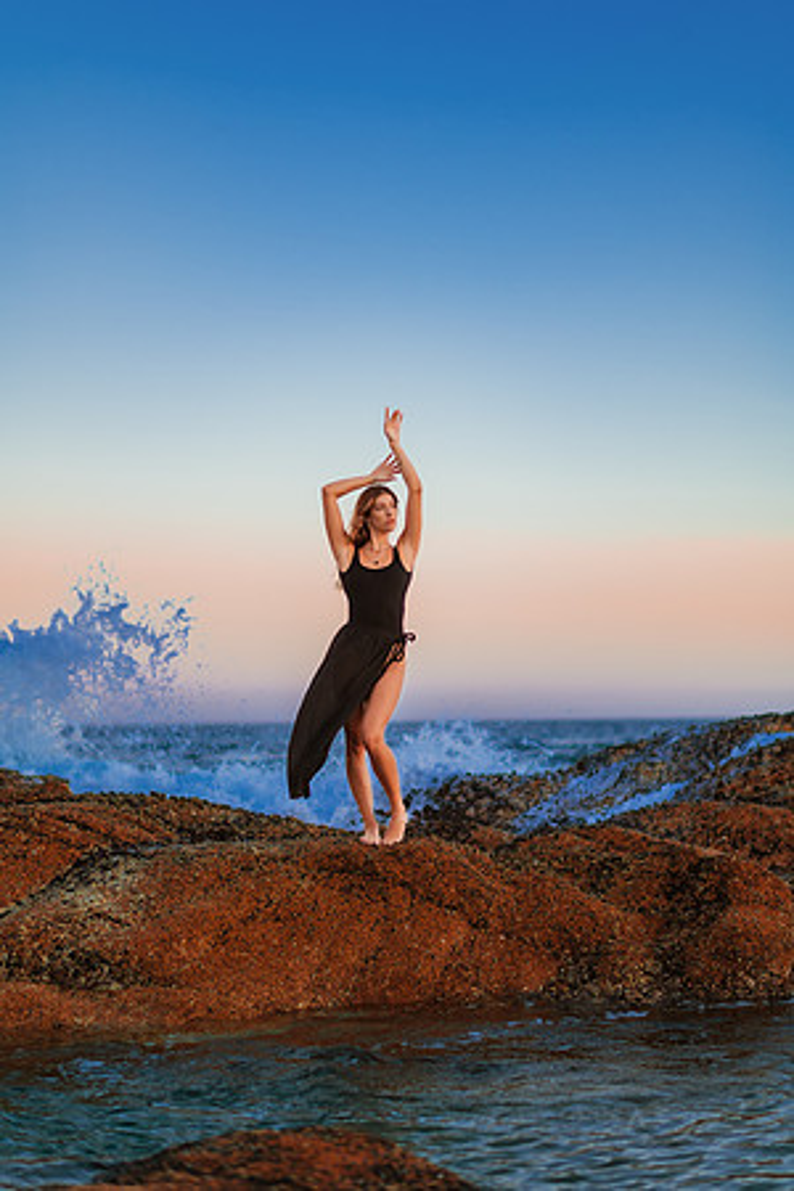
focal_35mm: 58
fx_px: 1919
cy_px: 596
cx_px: 397
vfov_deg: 34.5
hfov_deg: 23.4
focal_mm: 58
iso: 100
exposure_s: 1/400
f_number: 1.4
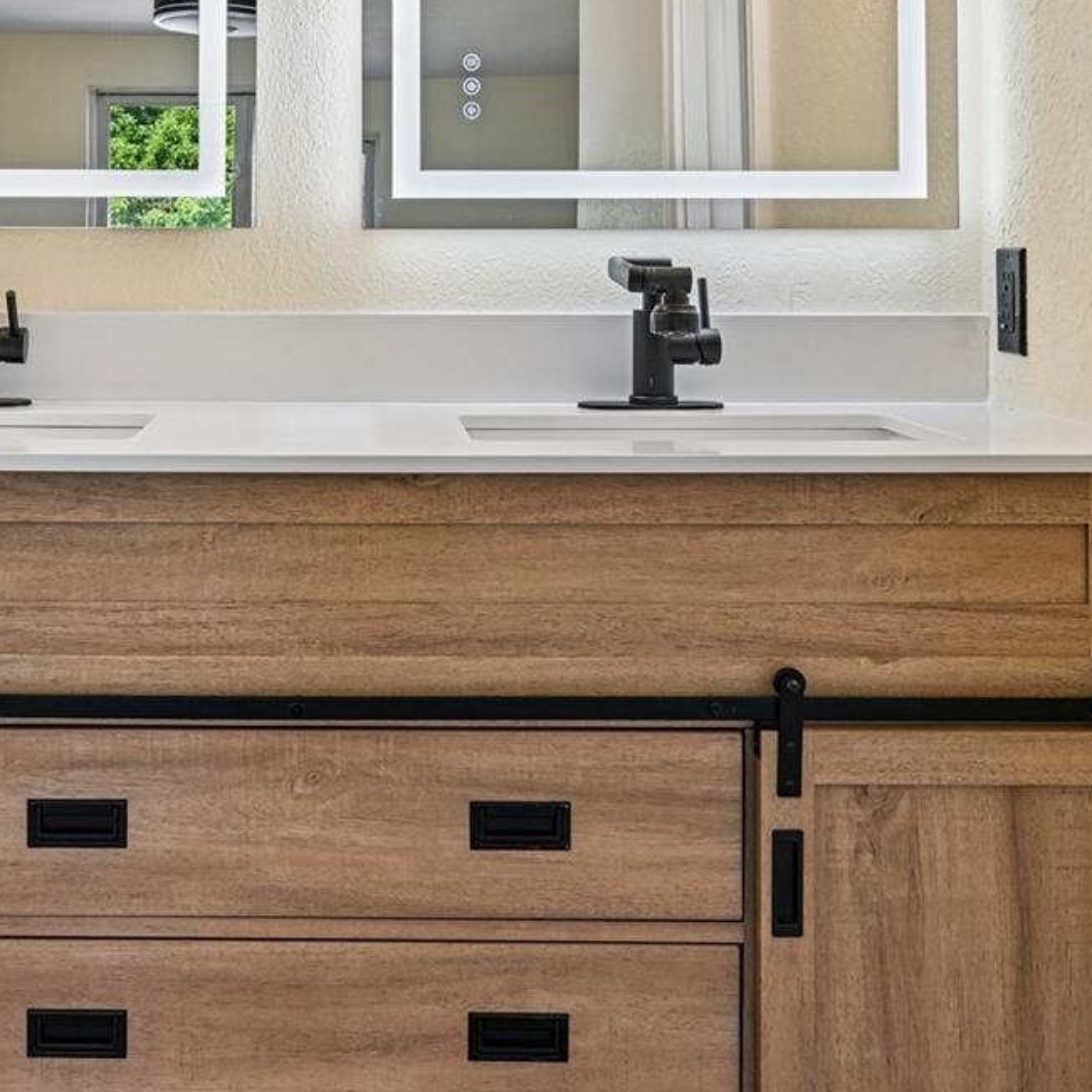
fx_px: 1679
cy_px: 215
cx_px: 307
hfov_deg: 35.4
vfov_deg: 34.9
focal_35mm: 47
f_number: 10
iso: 200
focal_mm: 22.5
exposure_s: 1/25
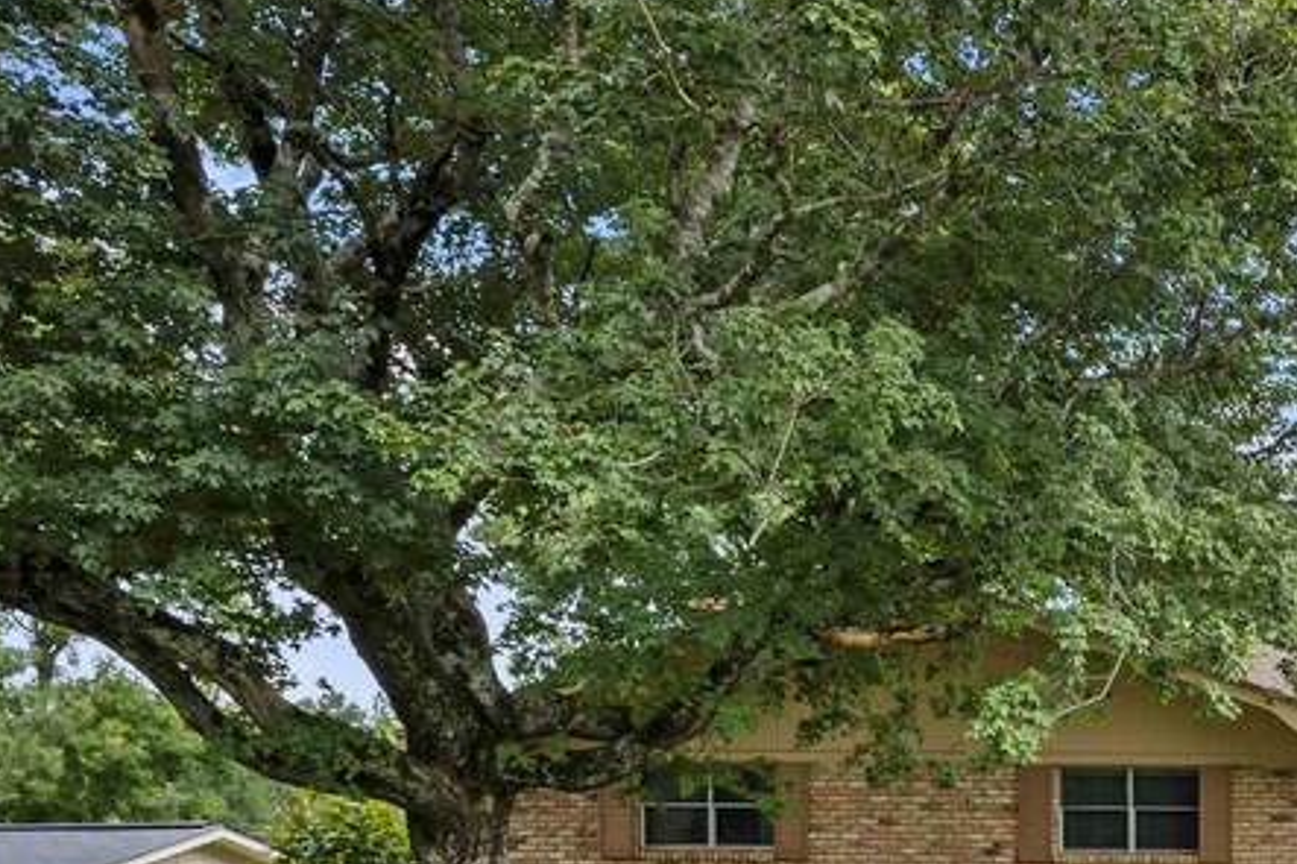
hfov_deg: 28.6
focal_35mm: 52
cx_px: 1815
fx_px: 1873
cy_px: 923
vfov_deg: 24.4
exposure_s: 1/80
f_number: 8
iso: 100
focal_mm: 18
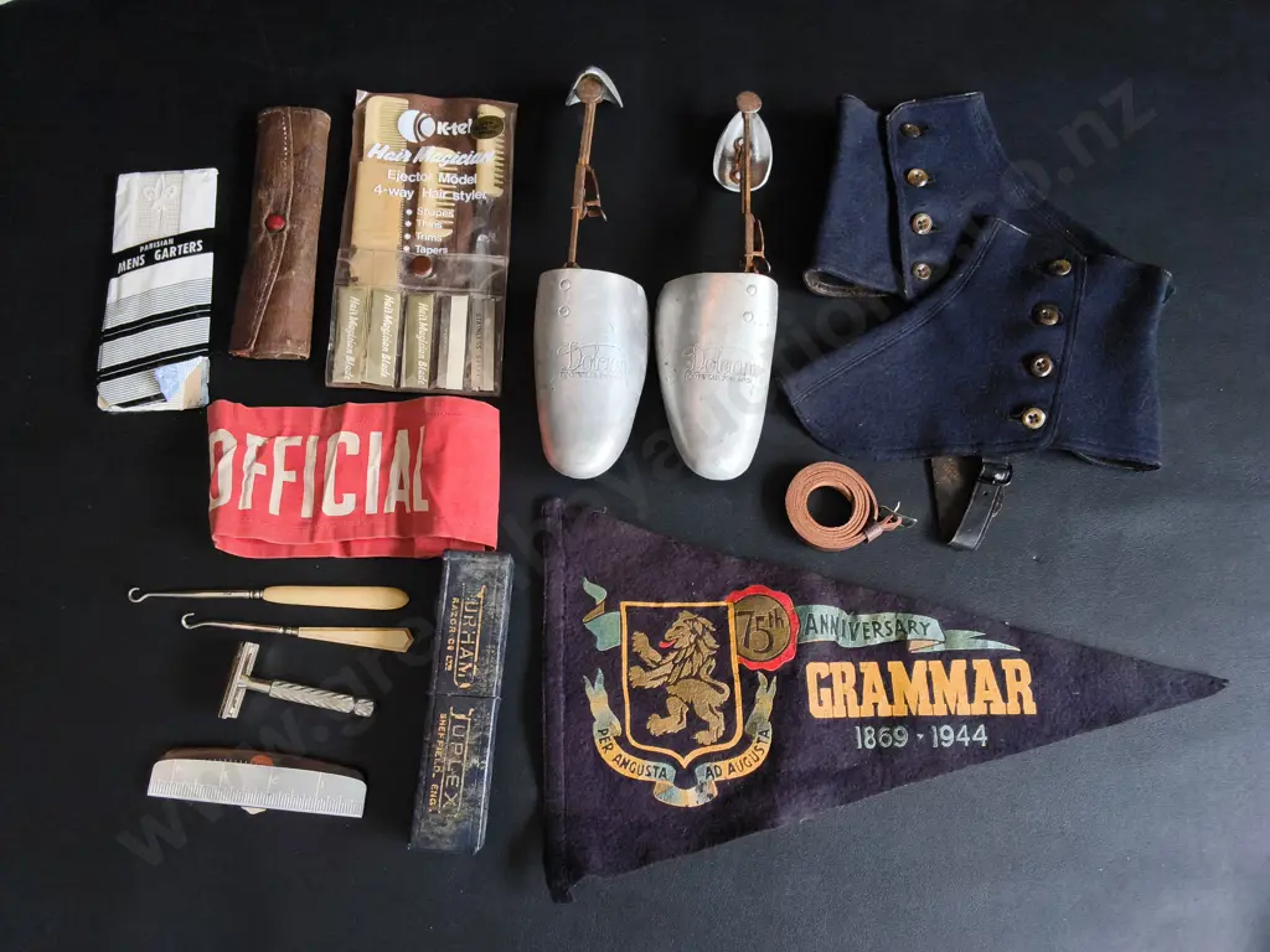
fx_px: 991
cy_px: 476
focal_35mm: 27
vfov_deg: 51.4
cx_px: 635
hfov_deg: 65.3
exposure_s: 1/100
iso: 200
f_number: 2
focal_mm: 2.87
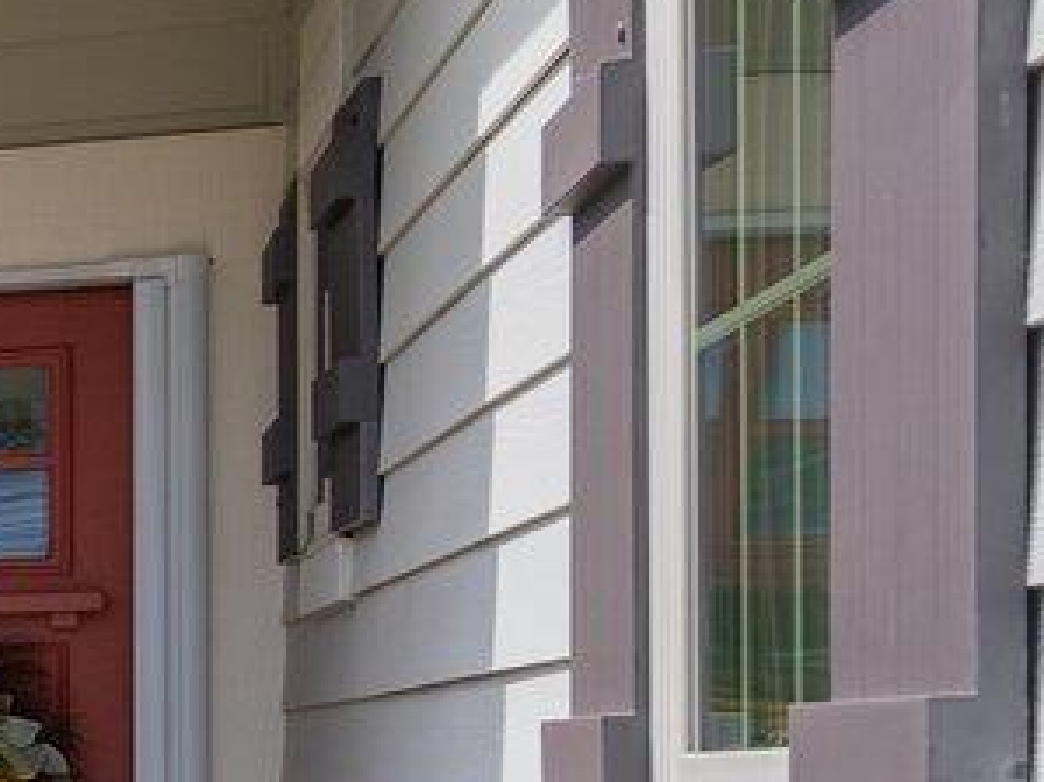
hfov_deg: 10.7
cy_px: 794
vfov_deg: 13.0
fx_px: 3377
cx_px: -2231
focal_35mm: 112
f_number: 5
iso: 125
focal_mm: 17
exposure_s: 1/500
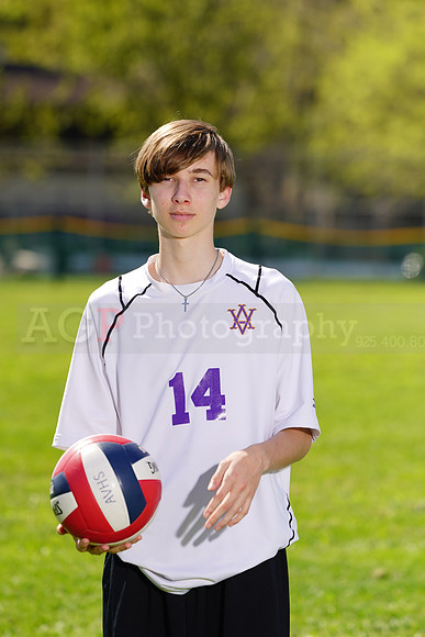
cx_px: 212
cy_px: 318
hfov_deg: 4.9
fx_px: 4937
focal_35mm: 279
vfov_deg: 7.4
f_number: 7.1
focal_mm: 279
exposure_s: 1/200
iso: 64
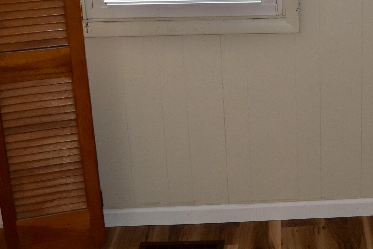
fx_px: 715
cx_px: 380
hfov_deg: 27.4
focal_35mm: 69
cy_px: 28
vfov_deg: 19.4
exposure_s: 1/80
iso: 800
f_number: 4.5
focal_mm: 18
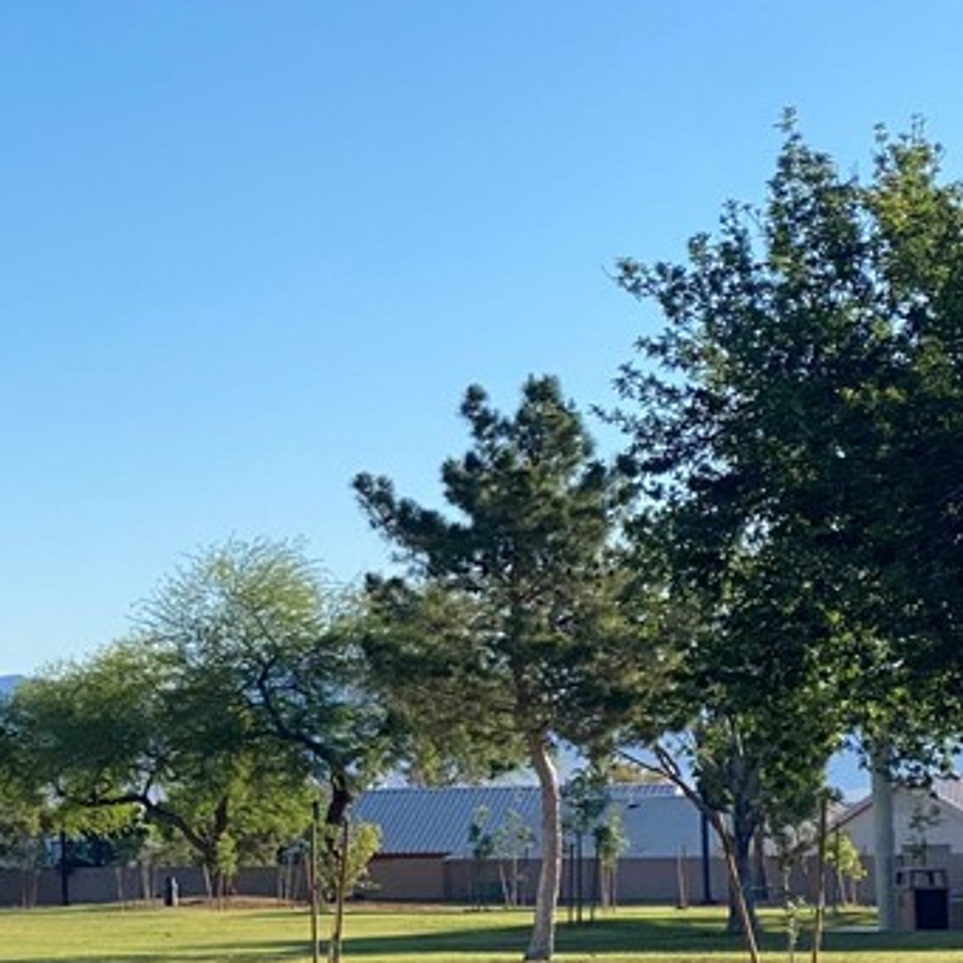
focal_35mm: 138
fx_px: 4343
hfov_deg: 12.1
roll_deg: +1.6
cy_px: 570
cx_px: -460
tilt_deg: +4.1
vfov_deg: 12.6
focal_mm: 6
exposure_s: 1/1295
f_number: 2
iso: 20
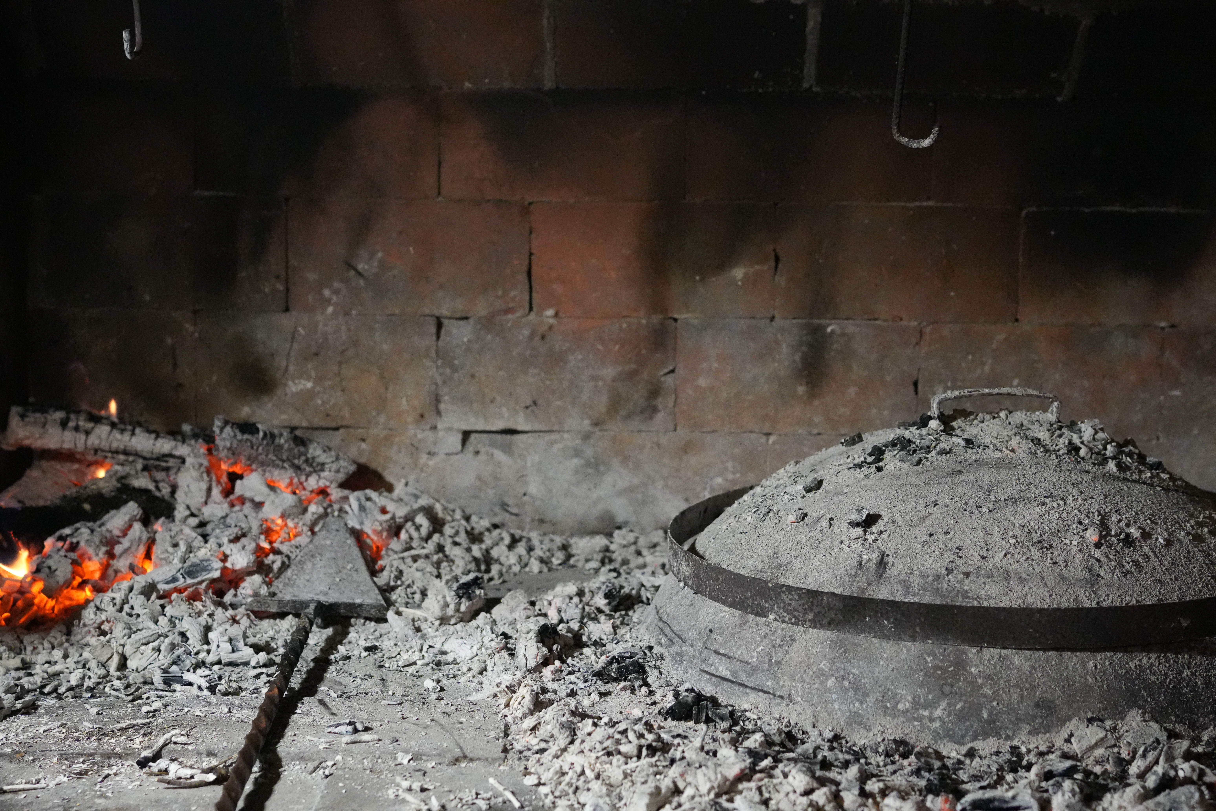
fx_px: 1773
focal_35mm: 52
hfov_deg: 37.9
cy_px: 406
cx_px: 608
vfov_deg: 25.8
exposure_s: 1/400
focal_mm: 35
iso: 6400
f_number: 3.5
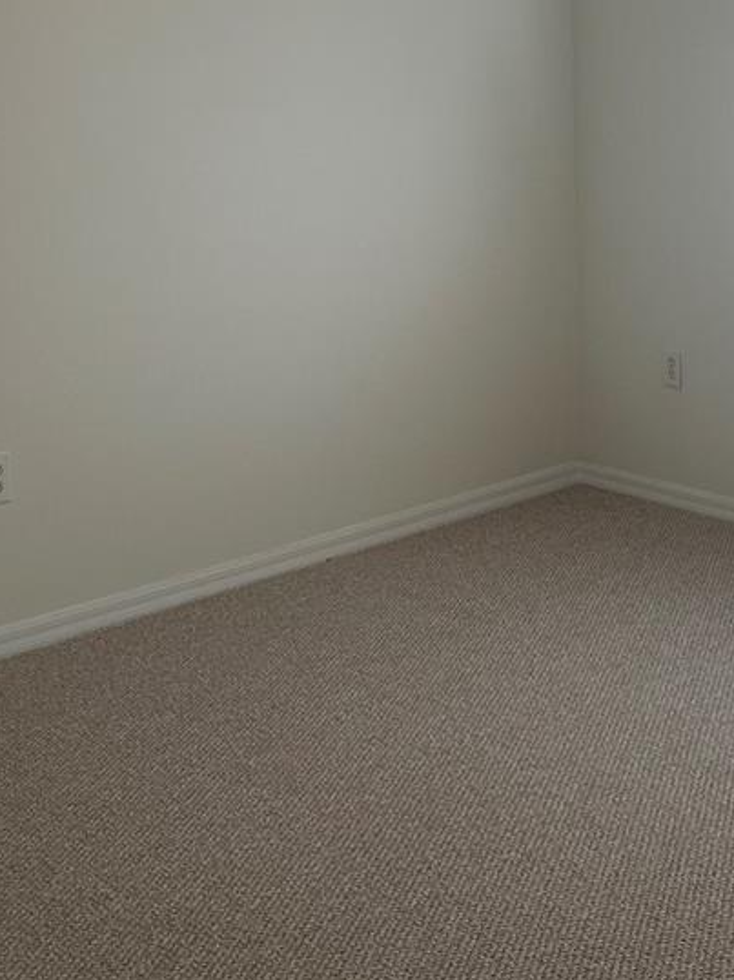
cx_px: 636
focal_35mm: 58
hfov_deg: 24.6
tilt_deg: -2.8
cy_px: 146
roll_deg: +0.9
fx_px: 1641
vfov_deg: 32.0
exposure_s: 1/226
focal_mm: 5.7
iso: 40
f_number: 1.5
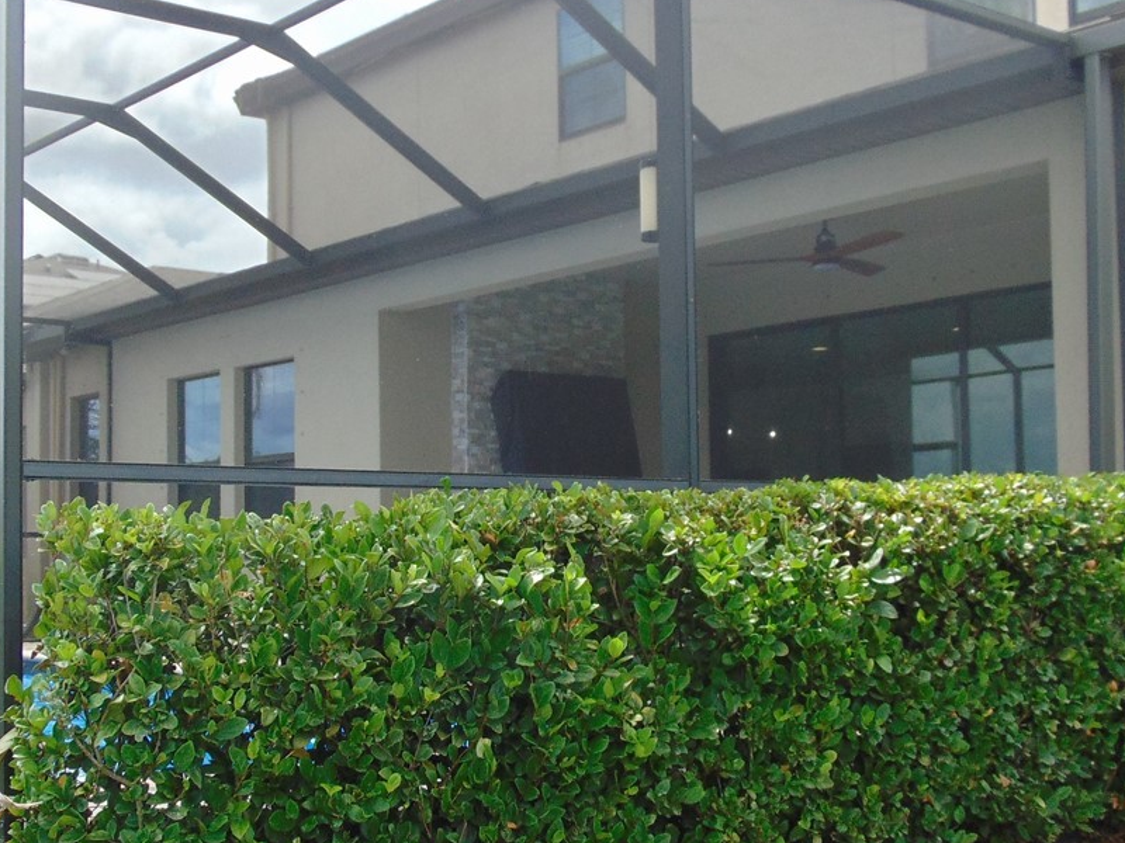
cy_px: 486
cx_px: 480
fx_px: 1625
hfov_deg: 38.1
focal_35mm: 50
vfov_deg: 29.1
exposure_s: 1/500
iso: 80
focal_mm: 4.5
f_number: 3
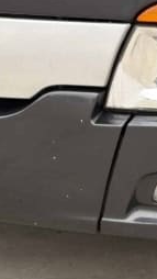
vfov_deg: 14.7
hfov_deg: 8.4
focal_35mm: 143
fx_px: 1058
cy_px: -21
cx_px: 191
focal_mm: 6
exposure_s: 1/260
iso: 50
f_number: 1.6
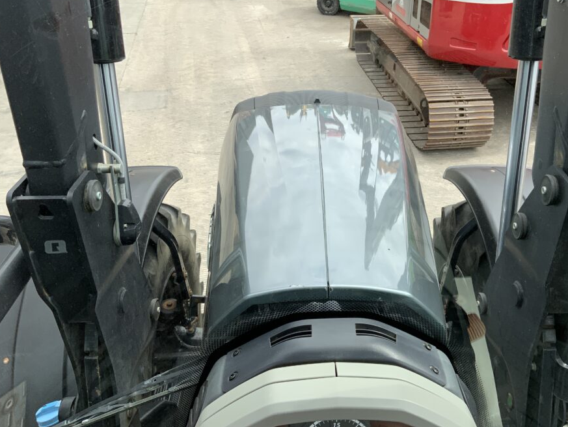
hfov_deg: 53.8
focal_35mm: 34
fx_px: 558
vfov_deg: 41.7
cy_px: 179
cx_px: 324
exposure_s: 1/534
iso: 16
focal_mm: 3
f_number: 1.8
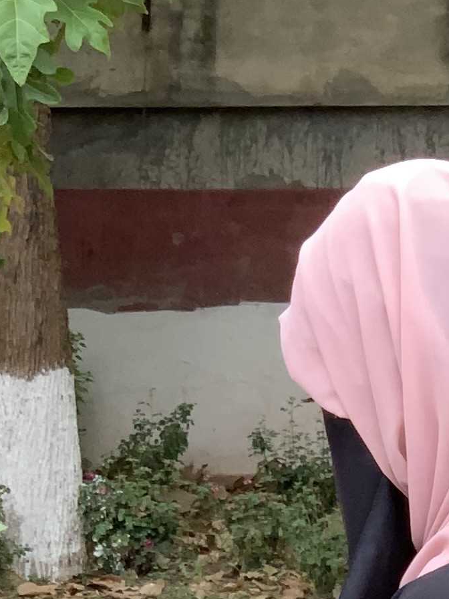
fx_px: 4047
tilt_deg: -5.8
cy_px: 703
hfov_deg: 6.3
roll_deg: -0.9
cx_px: 408
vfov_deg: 8.4
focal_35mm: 234
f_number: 2.4
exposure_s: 1/122
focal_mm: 6
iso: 50
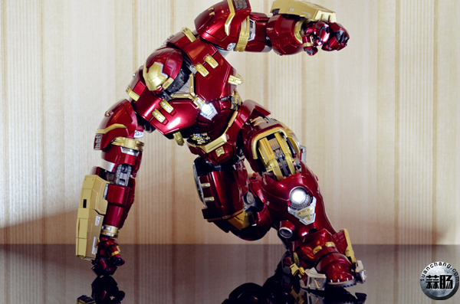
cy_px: 152
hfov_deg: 24.7
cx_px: 230
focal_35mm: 82
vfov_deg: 16.5
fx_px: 1052
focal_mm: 55
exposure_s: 1/50
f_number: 5.6
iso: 800
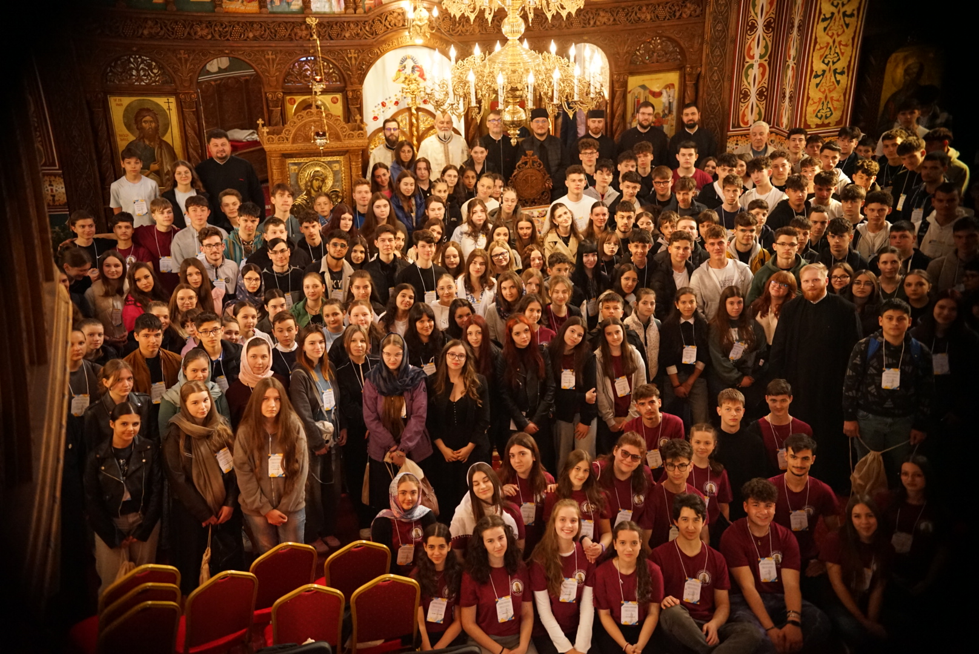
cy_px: 327
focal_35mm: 56
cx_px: 490
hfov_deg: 35.6
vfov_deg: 24.2
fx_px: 1524
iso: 5000
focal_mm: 56
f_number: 2.8
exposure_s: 1/320
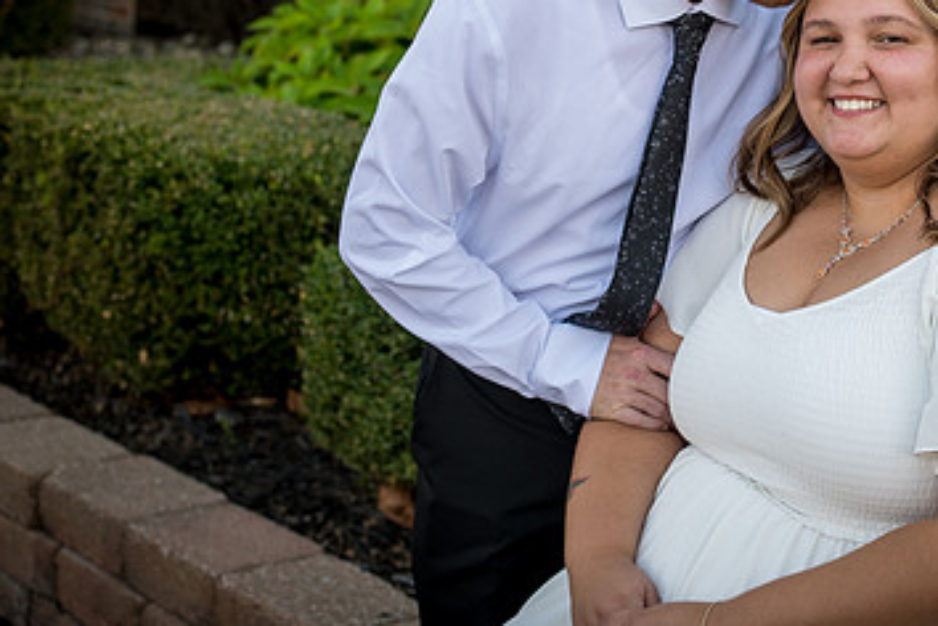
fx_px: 2345
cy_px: 149
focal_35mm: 90
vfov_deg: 15.1
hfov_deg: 22.4
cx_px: 723
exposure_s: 1/250
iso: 200
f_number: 4.5
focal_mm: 55
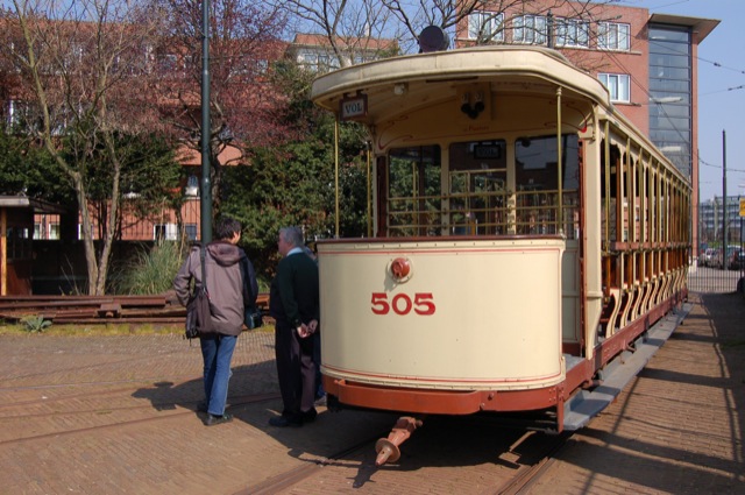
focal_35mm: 33
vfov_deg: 39.9
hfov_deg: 57.3
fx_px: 682
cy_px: 248
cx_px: 372
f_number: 8
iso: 200
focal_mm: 22
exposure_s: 1/250
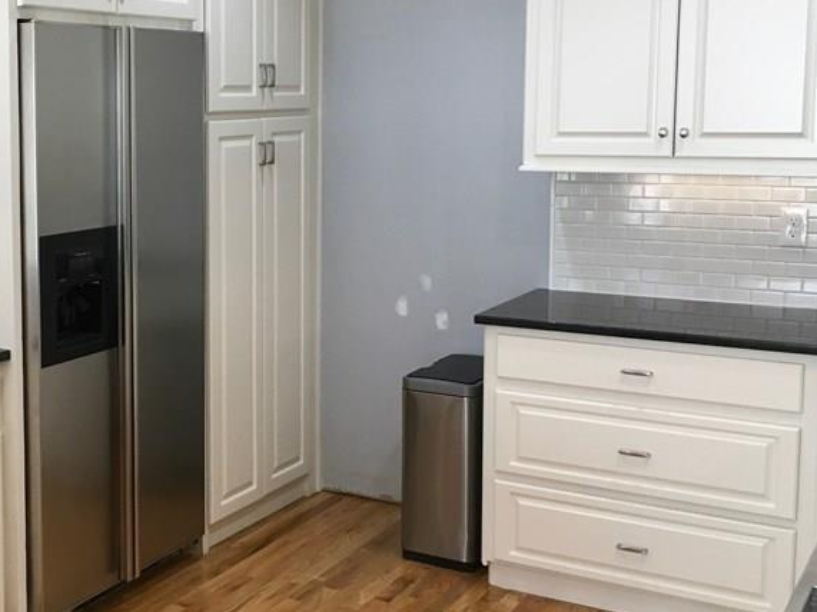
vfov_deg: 28.0
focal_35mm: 52
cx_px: 166
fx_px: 1227
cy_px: 249
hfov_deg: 35.7
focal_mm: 4.15
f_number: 2.2
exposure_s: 1/30
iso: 40
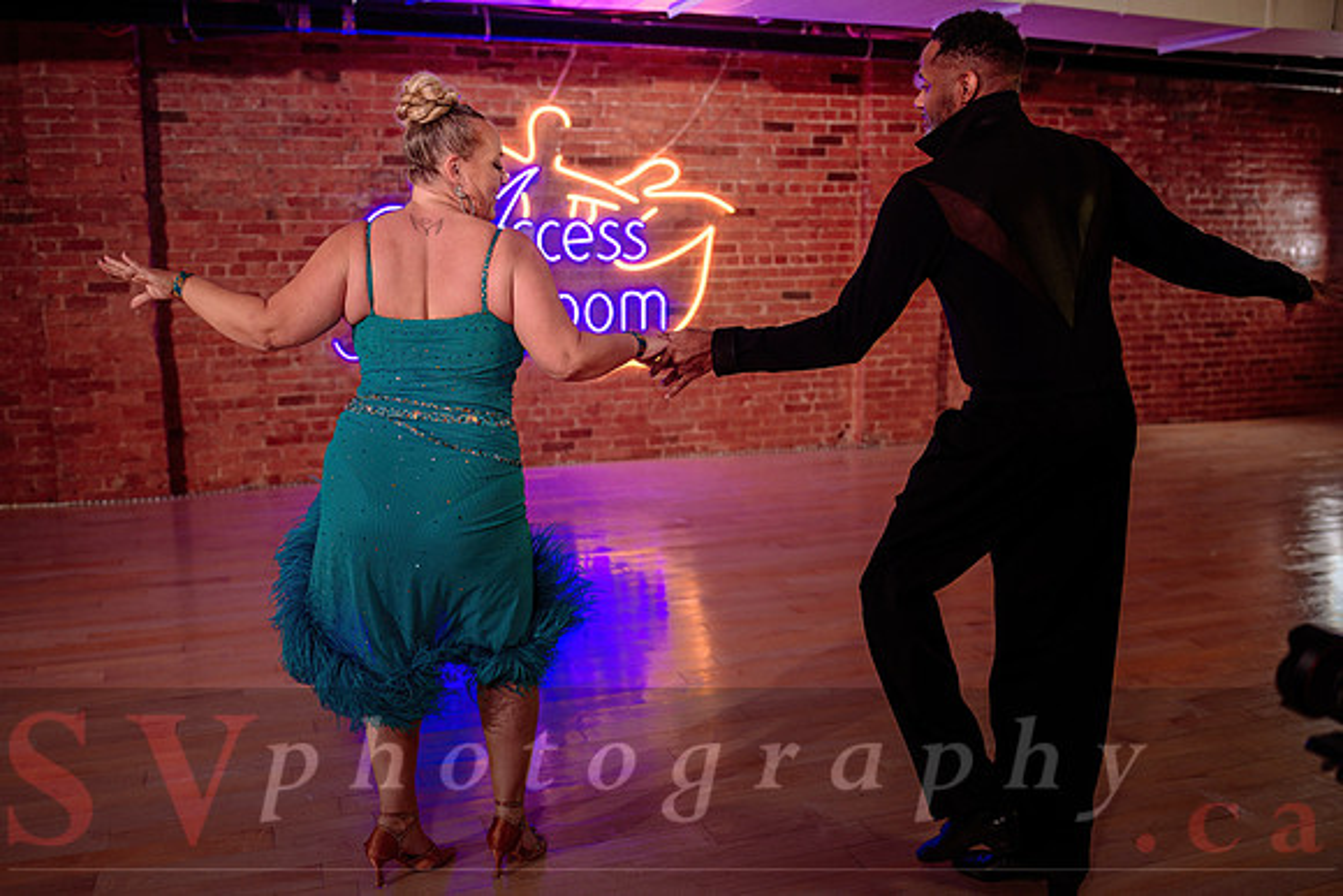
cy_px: 452
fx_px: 1116
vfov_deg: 43.8
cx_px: 626
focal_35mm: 30
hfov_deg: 62.0
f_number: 2
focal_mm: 28
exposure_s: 1/400
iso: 800
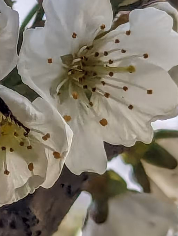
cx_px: -88
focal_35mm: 72
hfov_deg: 18.2
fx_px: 492
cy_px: 124
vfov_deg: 27.0
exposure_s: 1/250
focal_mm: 6.81
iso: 60
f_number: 1.9
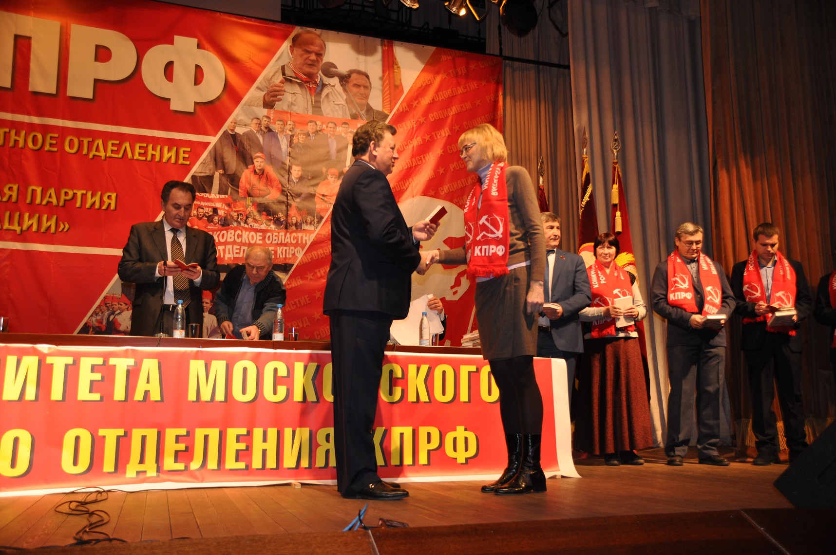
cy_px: 278
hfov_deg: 57.3
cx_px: 418
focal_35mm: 33
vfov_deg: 39.9
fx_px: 765
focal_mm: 22
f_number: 3.8
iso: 500
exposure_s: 1/125
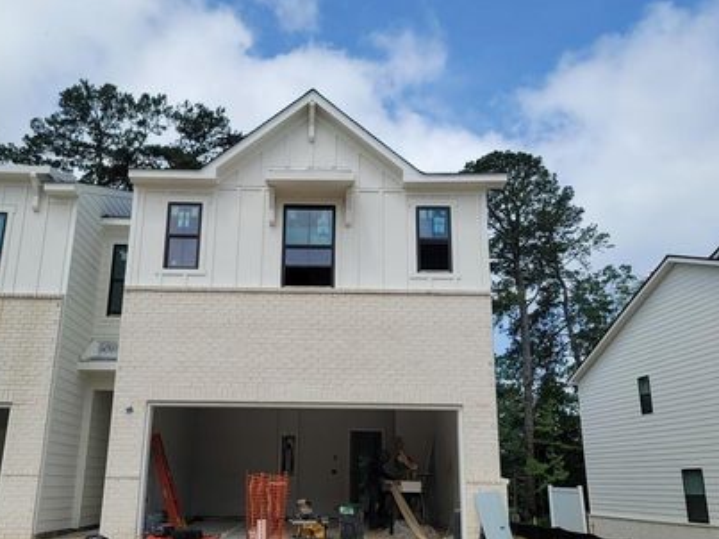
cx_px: 309
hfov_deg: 58.1
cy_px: 304
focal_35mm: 31
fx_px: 644
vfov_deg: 45.3
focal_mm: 7
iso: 20
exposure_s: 1/1265
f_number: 1.8
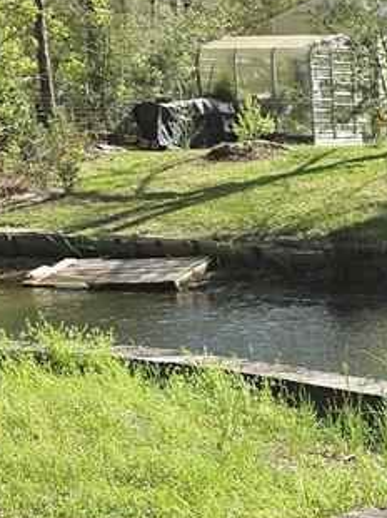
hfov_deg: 12.0
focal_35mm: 114
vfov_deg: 17.0
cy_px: 481
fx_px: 1702
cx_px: 671
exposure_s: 1/433
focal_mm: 6.3
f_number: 1.7
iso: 12
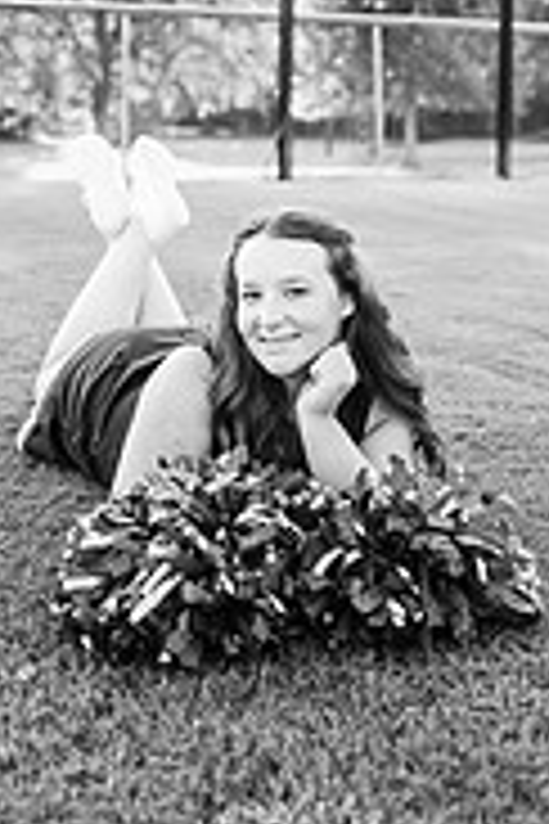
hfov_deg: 23.0
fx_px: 1350
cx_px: 279
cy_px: 23
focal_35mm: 59
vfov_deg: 31.6
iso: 125
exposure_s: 1/500
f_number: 2
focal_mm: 24
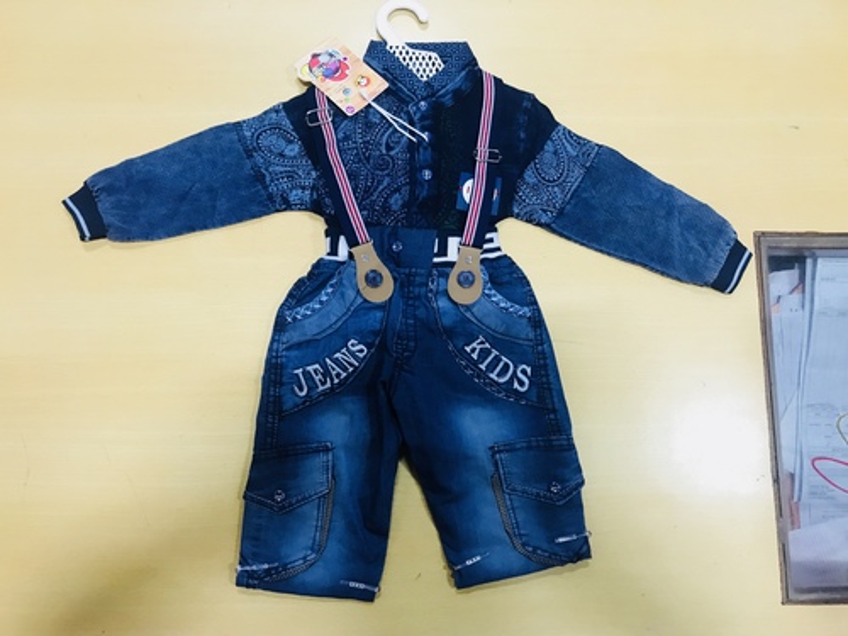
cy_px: 318
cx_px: 424
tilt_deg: -81.1
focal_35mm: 28
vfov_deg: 49.7
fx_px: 686
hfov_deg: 63.4
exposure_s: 1/17
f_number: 1.8
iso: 100
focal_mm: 3.99
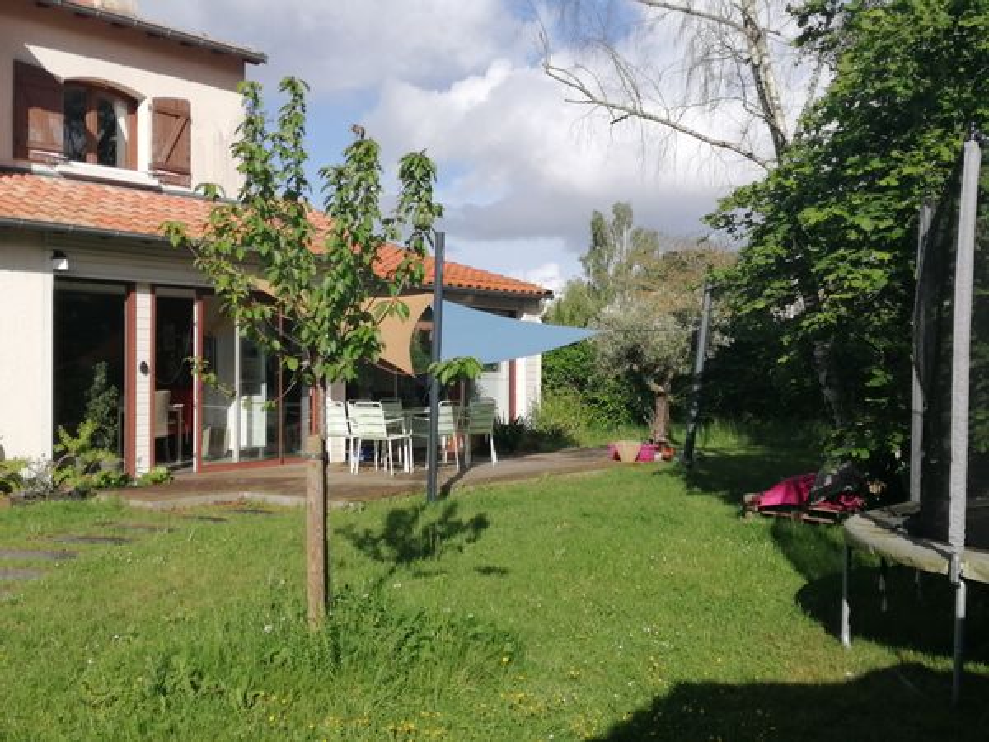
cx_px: 494
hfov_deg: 51.4
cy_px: 371
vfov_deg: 39.7
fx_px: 1029
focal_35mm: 36
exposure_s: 1/1799
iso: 50
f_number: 1.8
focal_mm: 3.62
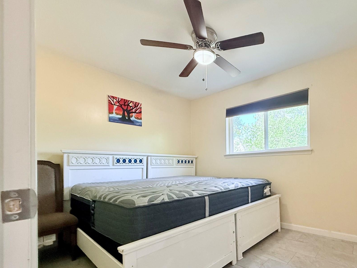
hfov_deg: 85.7
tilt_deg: +0.3
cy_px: 165
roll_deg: +1.0
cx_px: 227
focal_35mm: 18
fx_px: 186
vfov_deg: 70.6
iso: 400
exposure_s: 1/120
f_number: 2.2
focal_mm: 2.22
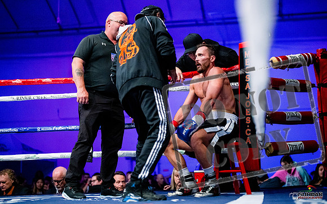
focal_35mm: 58
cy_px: 83
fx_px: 520
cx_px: 185
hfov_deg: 34.9
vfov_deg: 22.1
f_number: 1.4
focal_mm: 50
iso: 6400
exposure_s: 1/1600
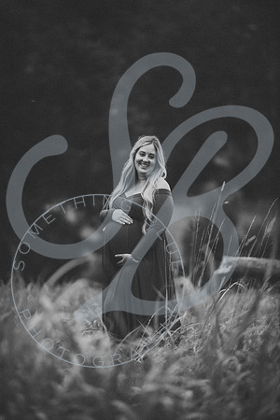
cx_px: 140
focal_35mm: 200
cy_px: 210
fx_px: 2333
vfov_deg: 10.3
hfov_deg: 6.9
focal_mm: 200
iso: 200
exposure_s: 1/640
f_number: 2.8
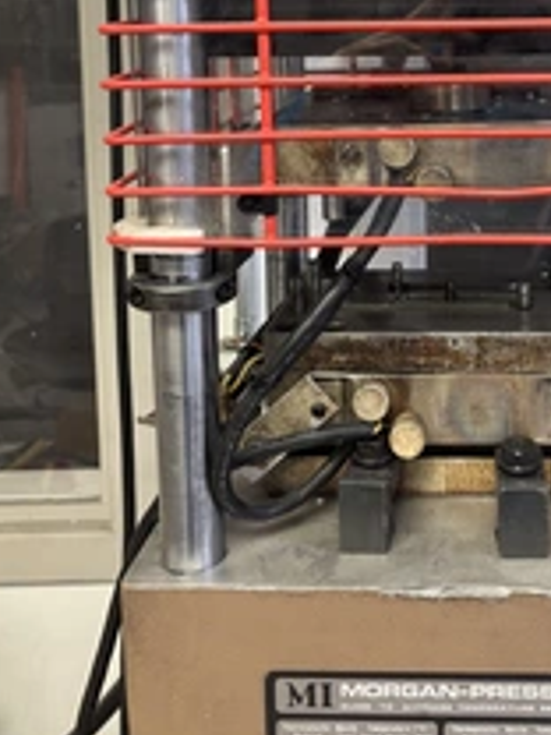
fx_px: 1061
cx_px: 473
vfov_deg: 36.0
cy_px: 81
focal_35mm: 50
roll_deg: -0.4
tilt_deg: -7.4
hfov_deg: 28.2
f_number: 1.6
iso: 160
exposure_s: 1/60
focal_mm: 5.96
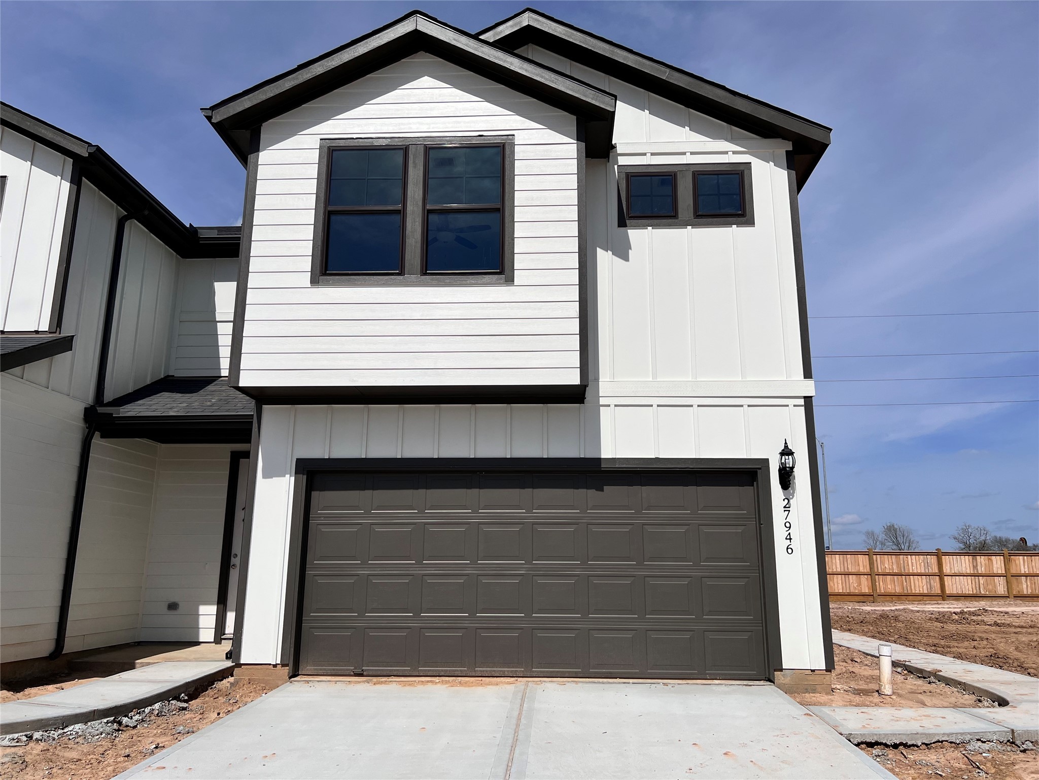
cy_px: 390
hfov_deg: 67.3
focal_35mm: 26
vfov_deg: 53.1
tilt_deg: +13.5
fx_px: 780
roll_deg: +0.1
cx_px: 520
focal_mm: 5.7
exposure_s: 1/14286
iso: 50
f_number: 1.5
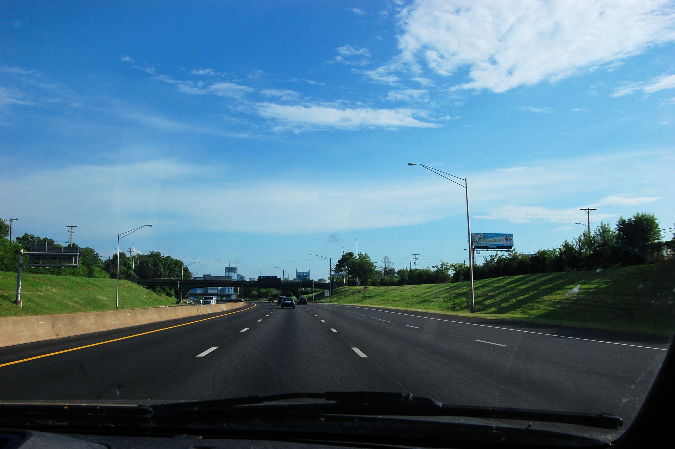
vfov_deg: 36.8
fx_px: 674
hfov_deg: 53.2
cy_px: 224
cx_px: 338
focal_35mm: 36
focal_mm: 24
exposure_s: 1/125
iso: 200
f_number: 16
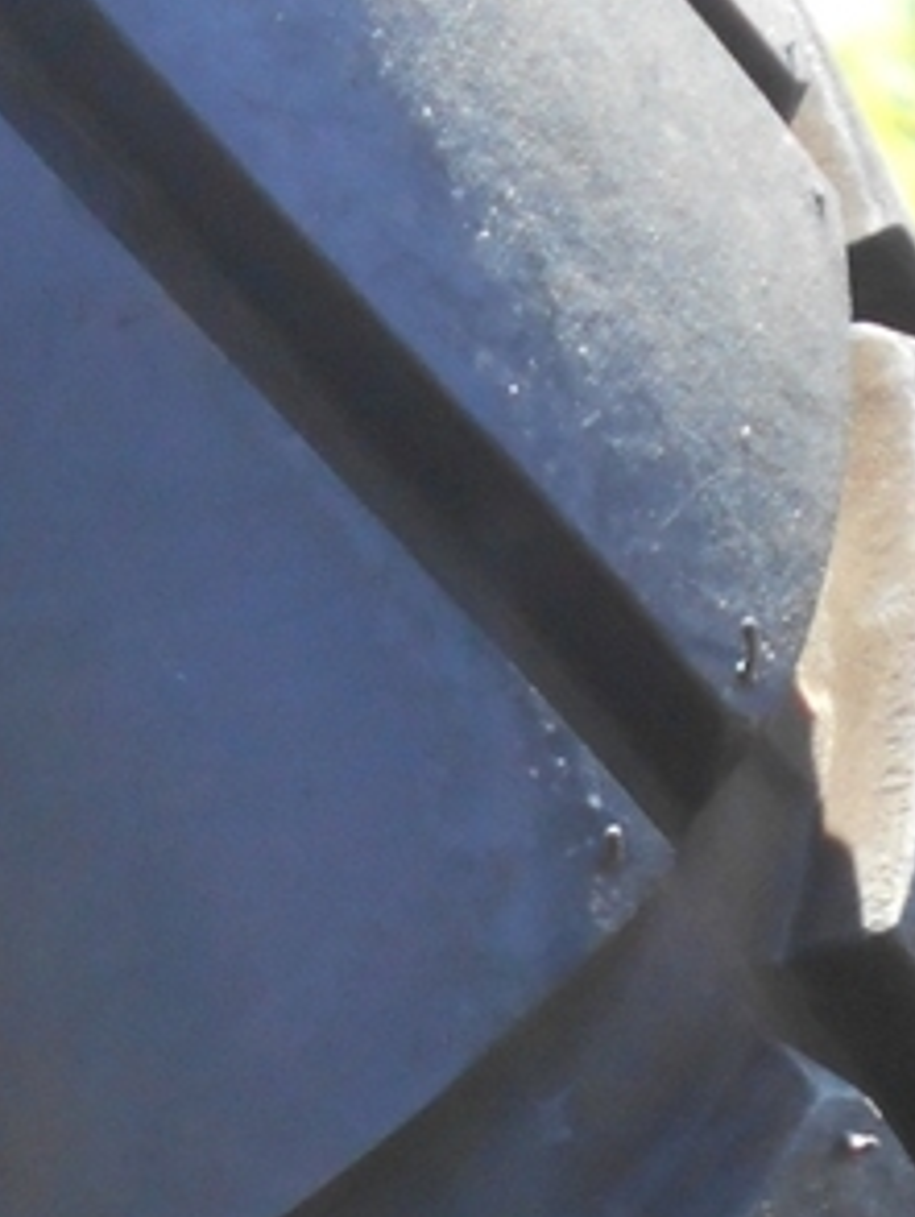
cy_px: 2016
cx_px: -70
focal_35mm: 159
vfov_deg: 11.7
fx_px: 5596
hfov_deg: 9.3
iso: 180
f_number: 3.9
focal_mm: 6.7
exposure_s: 1/250
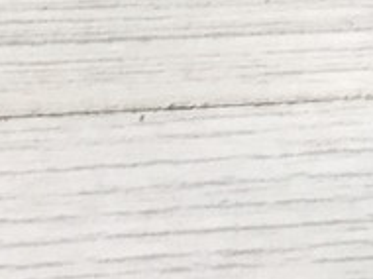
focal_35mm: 220
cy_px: -420
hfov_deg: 8.4
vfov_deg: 6.4
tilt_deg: -48.8
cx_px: 817
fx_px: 2368
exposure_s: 1/100
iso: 32
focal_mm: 4.15
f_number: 2.2
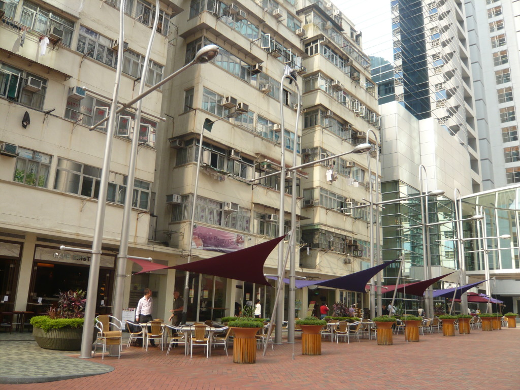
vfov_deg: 49.7
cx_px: 260
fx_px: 421
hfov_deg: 63.4
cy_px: 195
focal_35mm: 28
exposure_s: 1/100
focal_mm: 4.6
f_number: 2.8
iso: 100
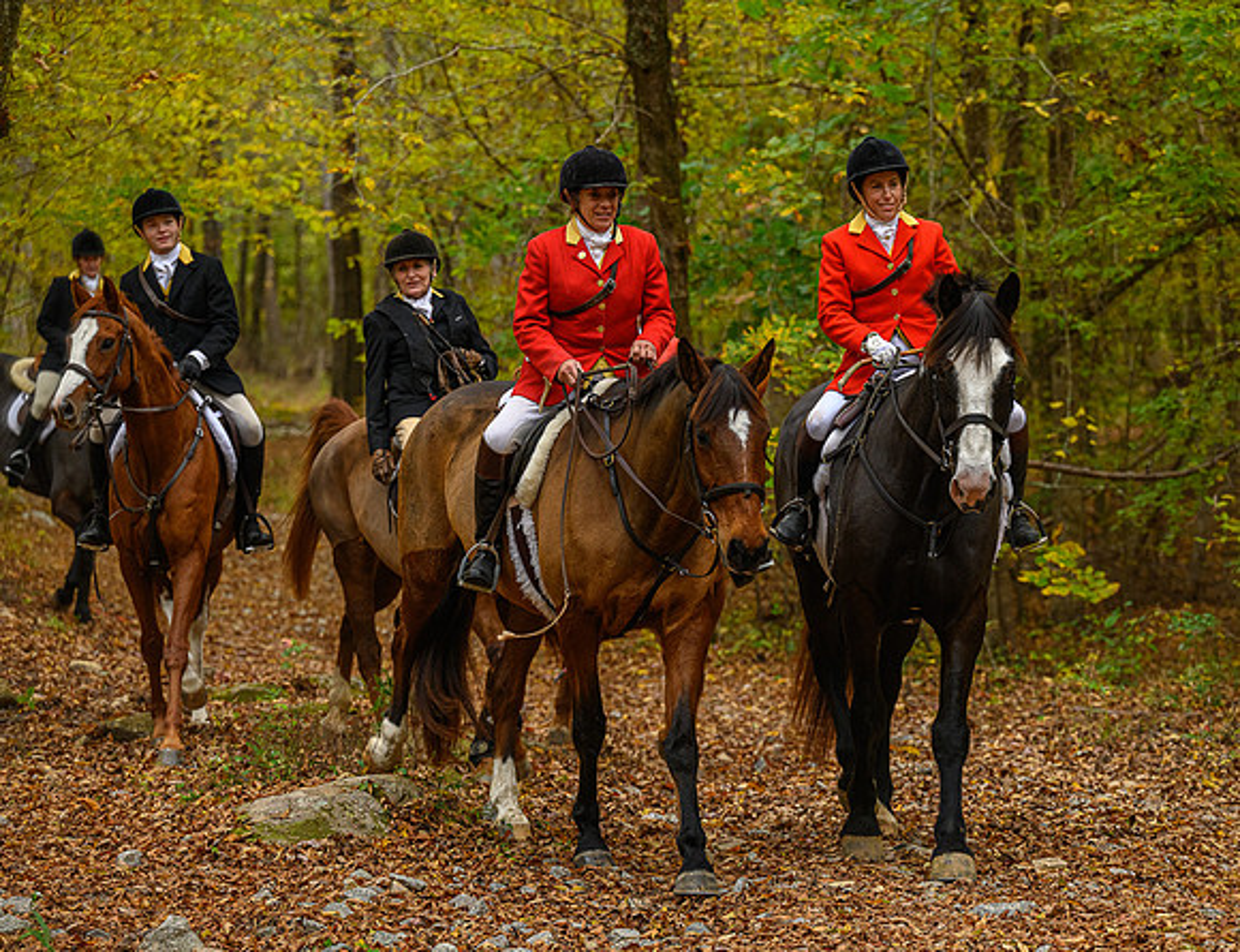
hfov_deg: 17.7
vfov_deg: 13.7
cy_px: 491
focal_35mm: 110
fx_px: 3971
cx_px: 737
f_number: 3.2
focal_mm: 97
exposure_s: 1/400
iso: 1250
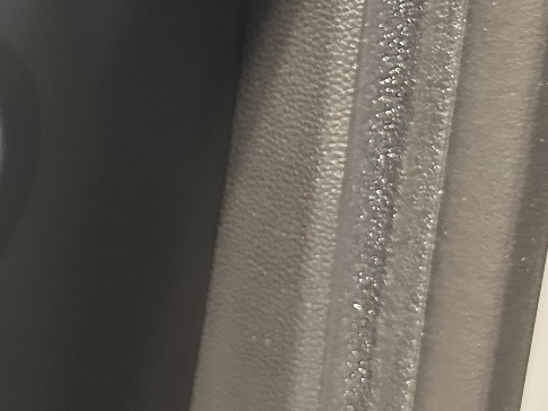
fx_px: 1409
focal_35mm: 89
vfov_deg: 16.6
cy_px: 146
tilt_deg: -23.2
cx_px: -56
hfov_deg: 20.9
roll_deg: -1.4
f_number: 1.78
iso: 1000
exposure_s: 1/50
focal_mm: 6.86
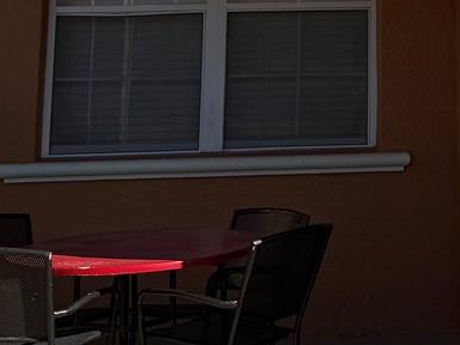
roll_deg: +2.3
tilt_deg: +12.2
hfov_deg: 19.1
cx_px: 468
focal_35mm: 100
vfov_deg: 13.9
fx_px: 1329
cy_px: -162
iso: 80
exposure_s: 1/5319
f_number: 1.78
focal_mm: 6.76
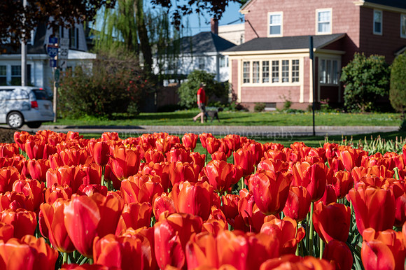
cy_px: 148
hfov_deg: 26.4
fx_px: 865
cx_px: 222
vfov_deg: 17.7
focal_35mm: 77
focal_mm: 70
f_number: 11
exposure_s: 1/160
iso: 125
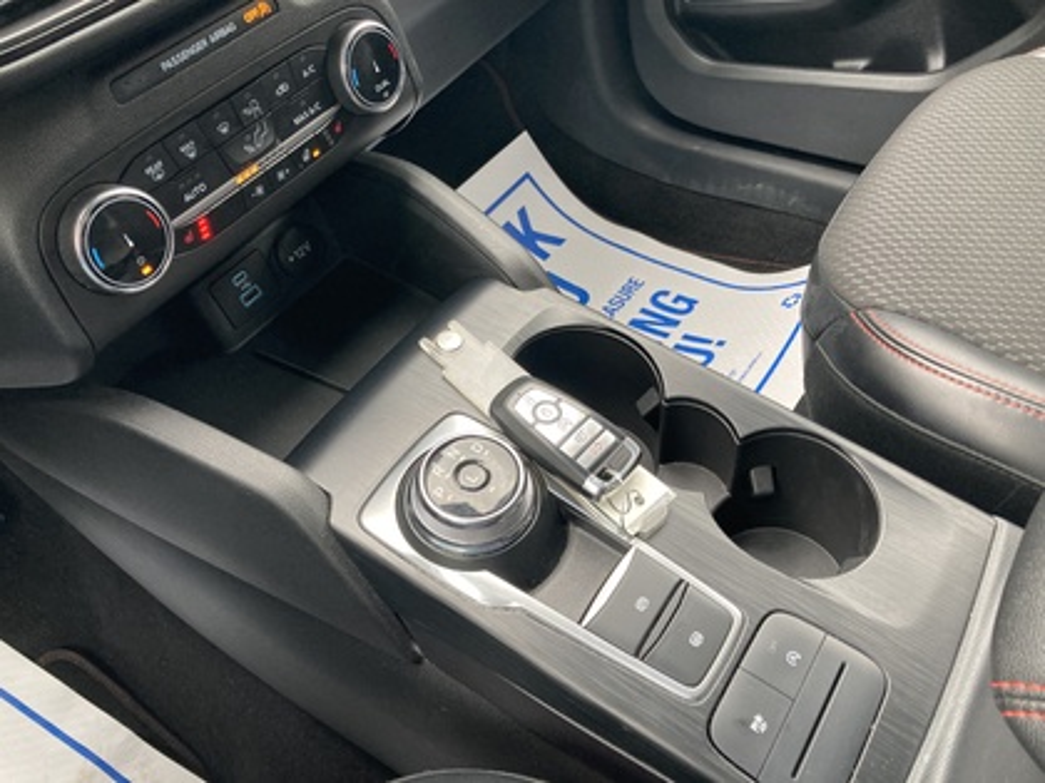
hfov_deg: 63.4
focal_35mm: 28
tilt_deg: -46.9
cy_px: 392
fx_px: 845
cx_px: 522
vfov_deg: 49.7
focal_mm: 3.99
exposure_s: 1/97
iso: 80
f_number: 1.8
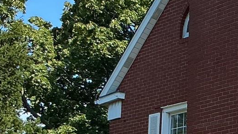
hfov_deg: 15.3
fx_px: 789
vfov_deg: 9.5
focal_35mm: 125
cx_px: 402
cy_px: 164
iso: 25
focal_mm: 3
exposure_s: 1/1377
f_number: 1.8
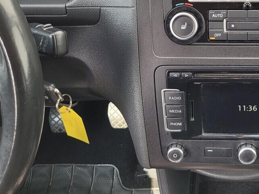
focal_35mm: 58
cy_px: 29
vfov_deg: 24.7
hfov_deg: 31.8
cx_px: 229
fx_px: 434
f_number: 1.8
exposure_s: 1/145
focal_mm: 5.4
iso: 40
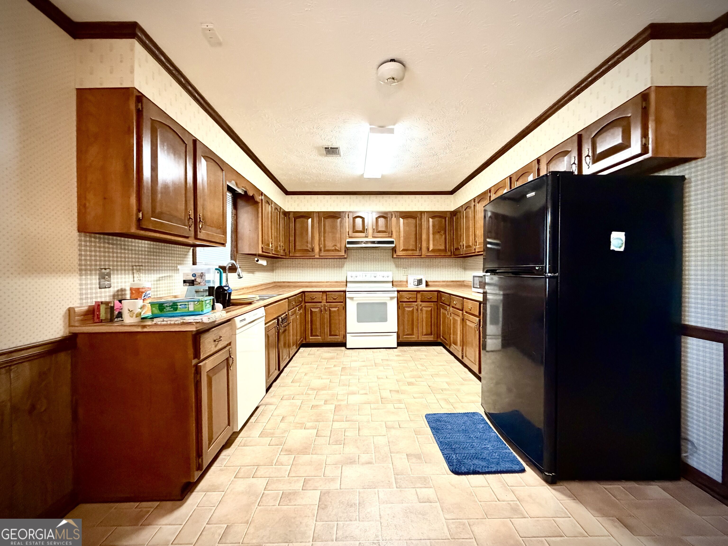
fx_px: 294
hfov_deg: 102.1
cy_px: 273
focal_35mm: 14
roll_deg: -0.4
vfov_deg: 85.7
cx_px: 364
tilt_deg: -0.5
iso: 640
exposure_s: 1/60
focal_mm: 2.22
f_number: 2.2
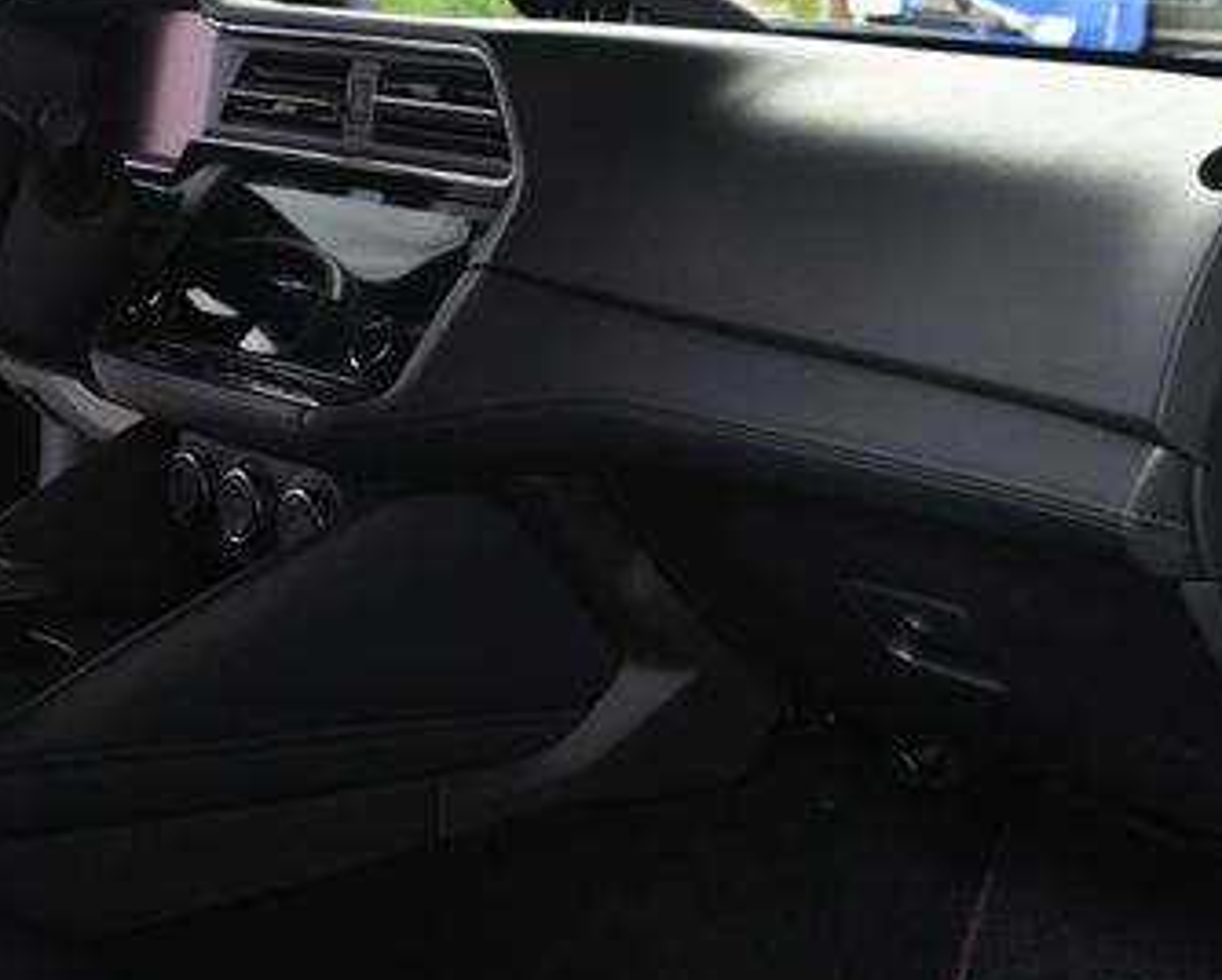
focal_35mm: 70
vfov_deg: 21.8
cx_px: 688
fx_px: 2535
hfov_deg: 27.1
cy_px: 285
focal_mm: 26
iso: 100
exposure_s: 1/125
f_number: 4
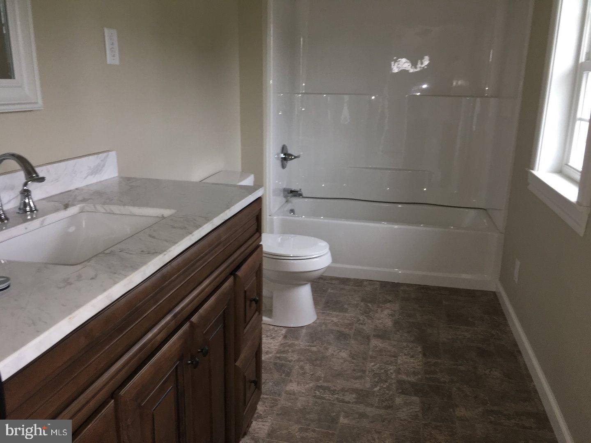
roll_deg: -2.1
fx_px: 495
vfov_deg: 48.2
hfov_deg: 61.7
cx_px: 296
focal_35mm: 29
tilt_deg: -14.8
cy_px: 222
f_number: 2.2
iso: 64
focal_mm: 4.15
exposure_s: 1/30
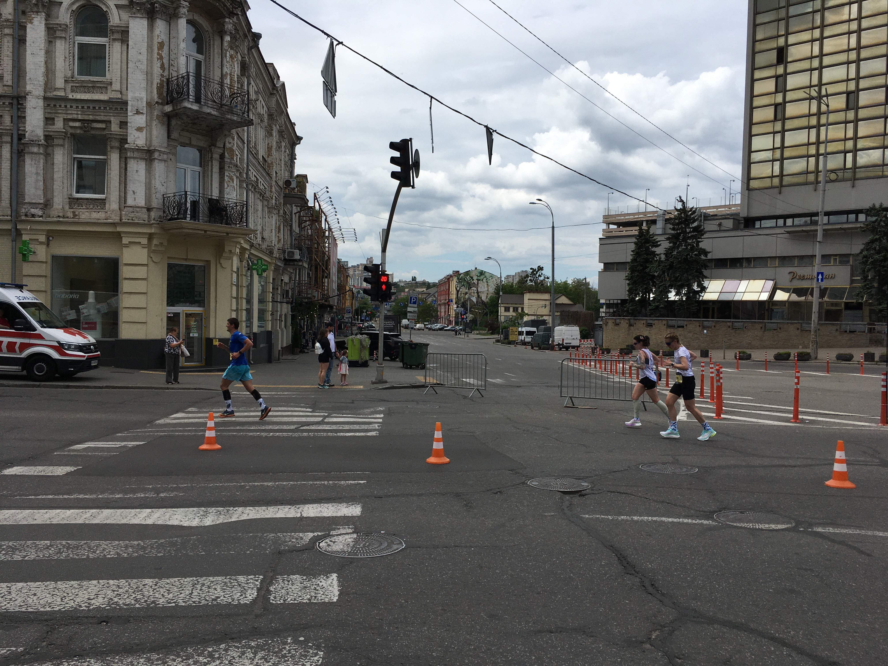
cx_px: 444
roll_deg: -1.1
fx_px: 744
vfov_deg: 48.2
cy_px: 333
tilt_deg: -2.3
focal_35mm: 29
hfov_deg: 61.7
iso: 25
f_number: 2.2
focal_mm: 4.15
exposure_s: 1/2747
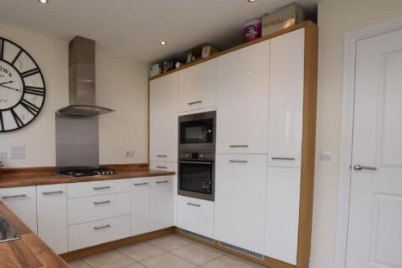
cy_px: 165
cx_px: 135
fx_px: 234
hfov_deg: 78.7
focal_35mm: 21
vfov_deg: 58.8
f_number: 5.6
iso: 450
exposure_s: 1/125
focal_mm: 10
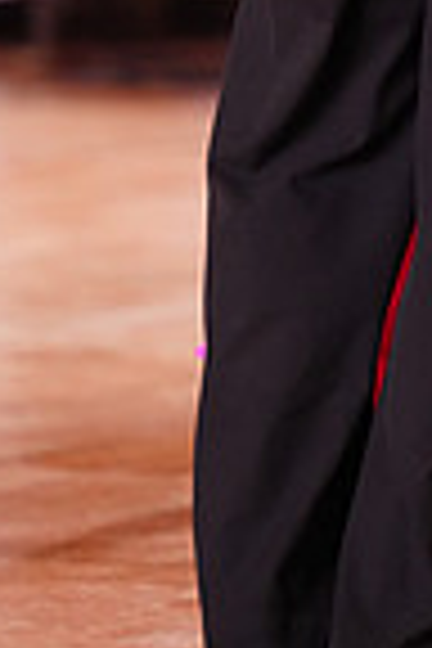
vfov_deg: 3.0
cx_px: 700
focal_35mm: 686
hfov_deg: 2.0
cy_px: -369
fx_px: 12347
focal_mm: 170
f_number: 2.8
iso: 1000
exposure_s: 1/250
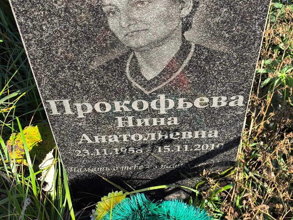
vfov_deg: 29.1
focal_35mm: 50
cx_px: 146
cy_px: 110
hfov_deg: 38.2
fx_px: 423
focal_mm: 4.71
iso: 50
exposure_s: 1/559
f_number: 1.7
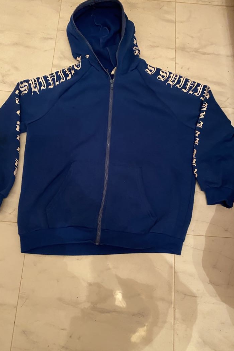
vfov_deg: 65.5
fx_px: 273
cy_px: 173
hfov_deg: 46.4
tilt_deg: -73.6
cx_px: 108
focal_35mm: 28
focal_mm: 4.25
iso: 640
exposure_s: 1/25
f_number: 1.8
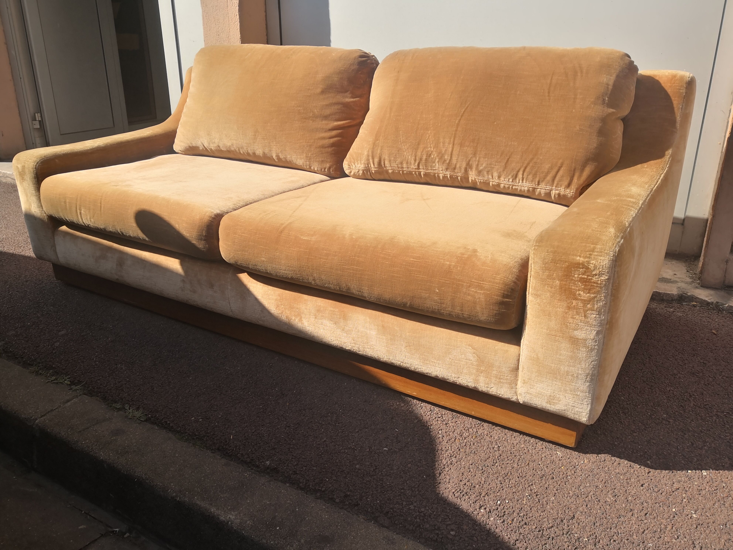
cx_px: 366
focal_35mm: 27
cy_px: 275
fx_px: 572
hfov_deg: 65.3
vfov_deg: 51.4
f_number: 1.6
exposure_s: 1/2278
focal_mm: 3.95
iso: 50
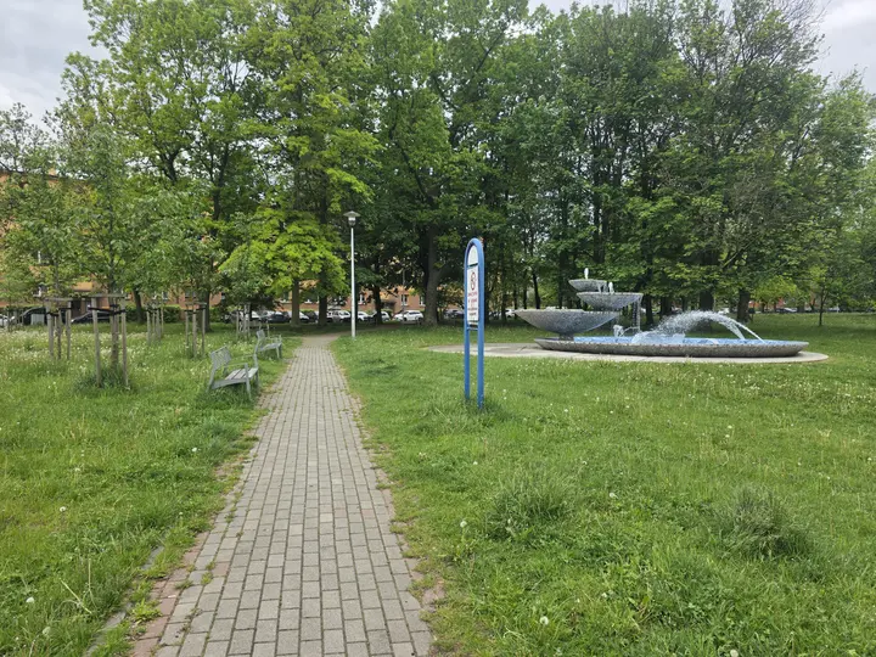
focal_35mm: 23
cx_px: 438
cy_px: 328
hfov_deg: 73.9
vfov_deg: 58.9
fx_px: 582
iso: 32
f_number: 1.7
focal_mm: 6.3
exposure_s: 1/359
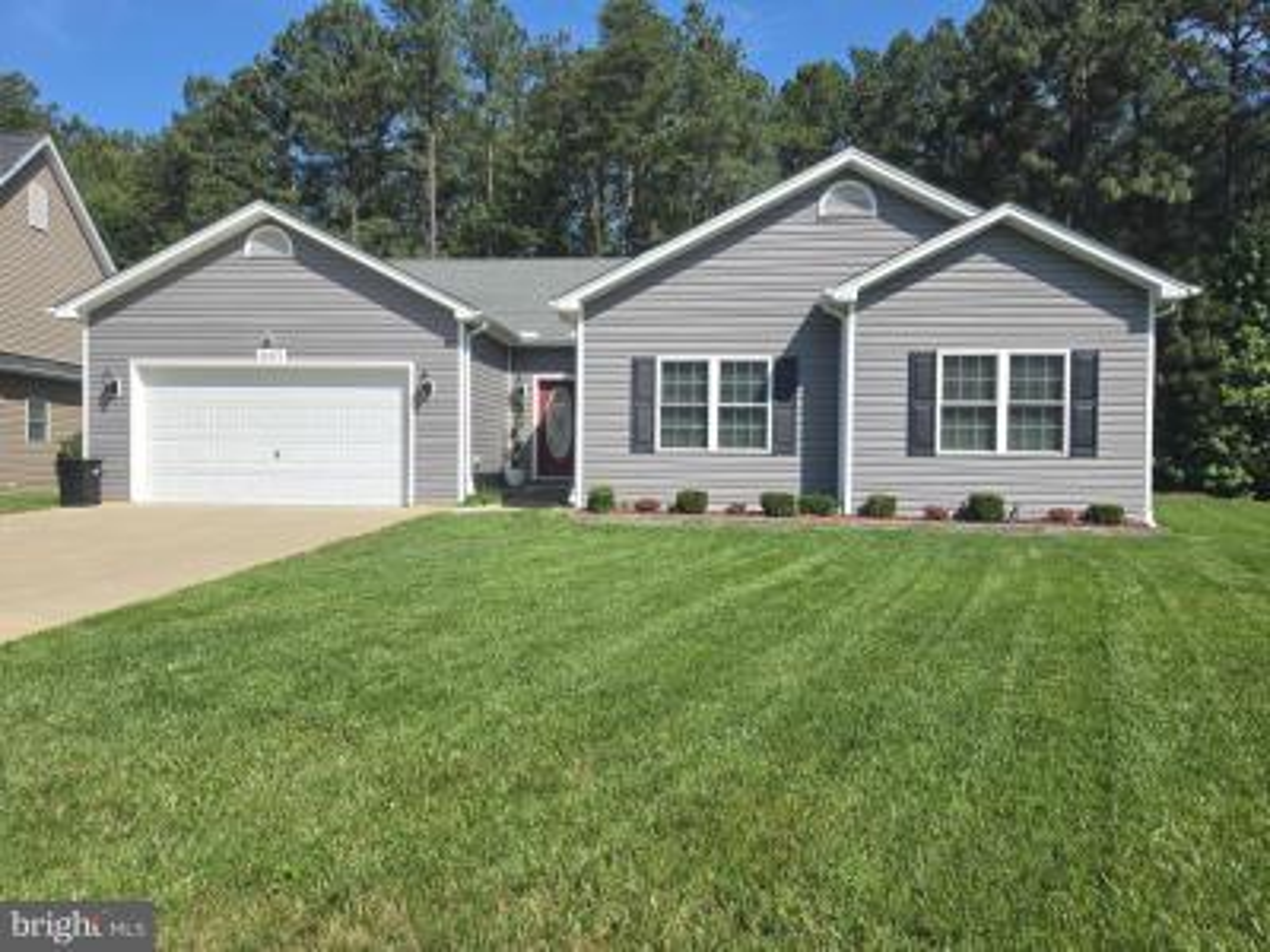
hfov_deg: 73.9
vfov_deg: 58.9
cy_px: 476
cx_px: 635
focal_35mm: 23
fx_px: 844
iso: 80
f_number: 1.8
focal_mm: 5.4
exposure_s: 1/4459
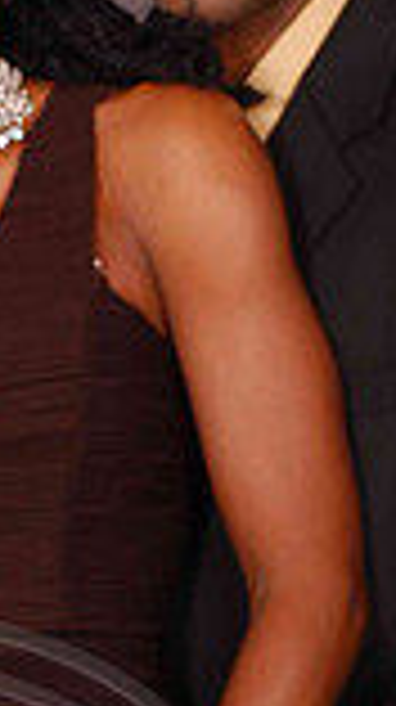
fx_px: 4043
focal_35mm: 216
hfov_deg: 5.6
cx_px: 79
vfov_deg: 10.0
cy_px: 463
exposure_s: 1/125
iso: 200
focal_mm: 48
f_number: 10
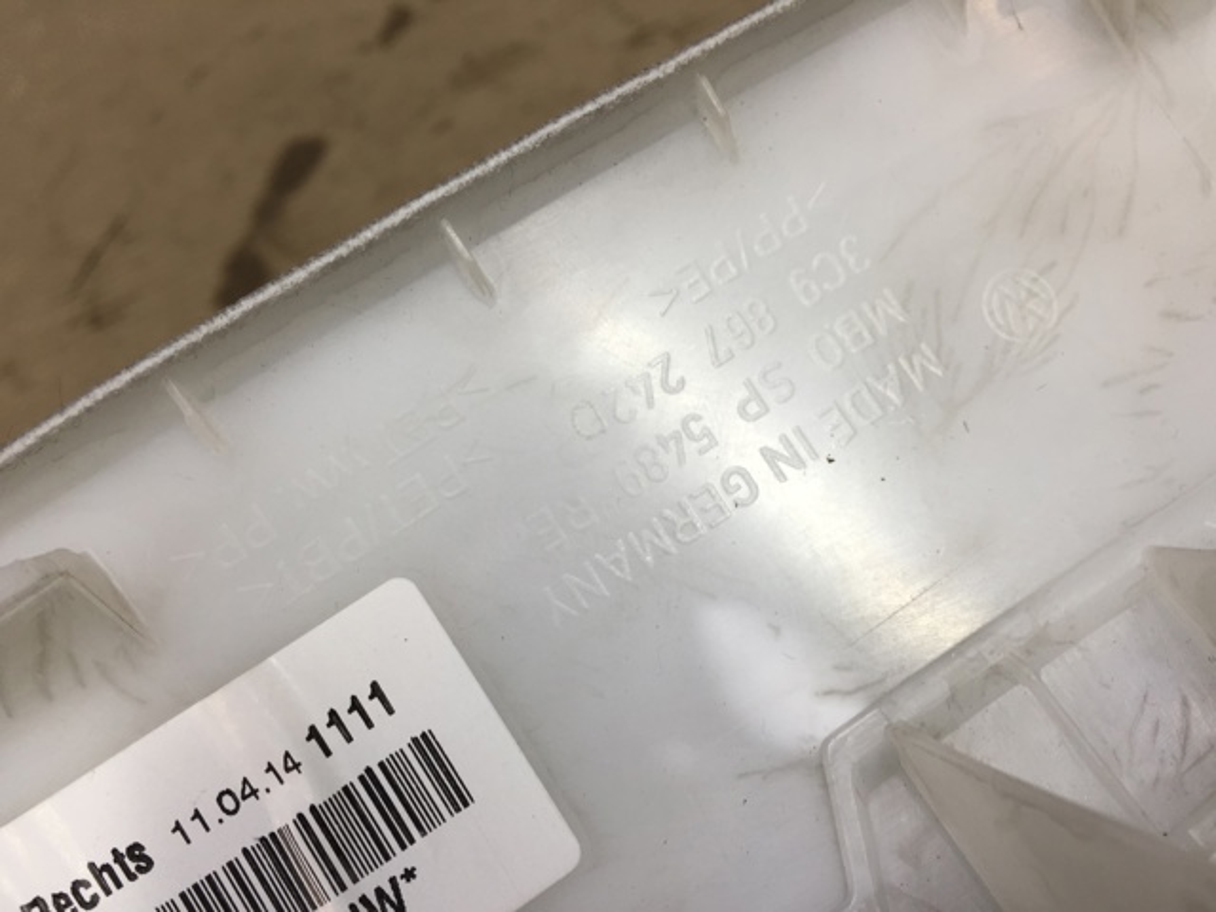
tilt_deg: -50.7
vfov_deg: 48.2
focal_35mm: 29
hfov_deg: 61.7
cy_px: 456
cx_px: 608
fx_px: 1019
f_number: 2.2
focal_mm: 4.15
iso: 32
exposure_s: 1/50
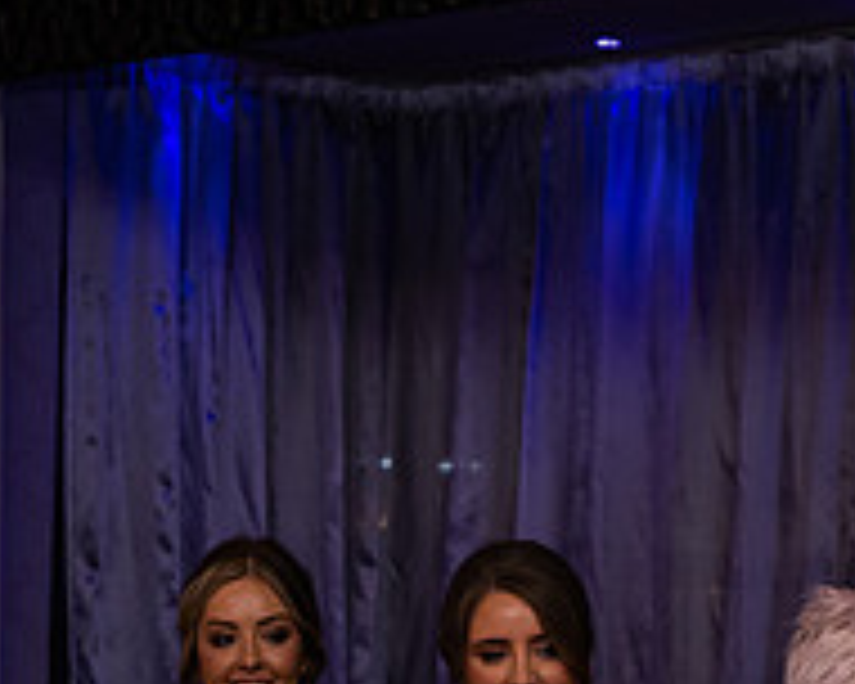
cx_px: 612
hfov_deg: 18.5
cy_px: 745
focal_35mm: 103
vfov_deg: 14.6
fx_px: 2606
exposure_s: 1/160
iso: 640
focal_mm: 36
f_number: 3.5
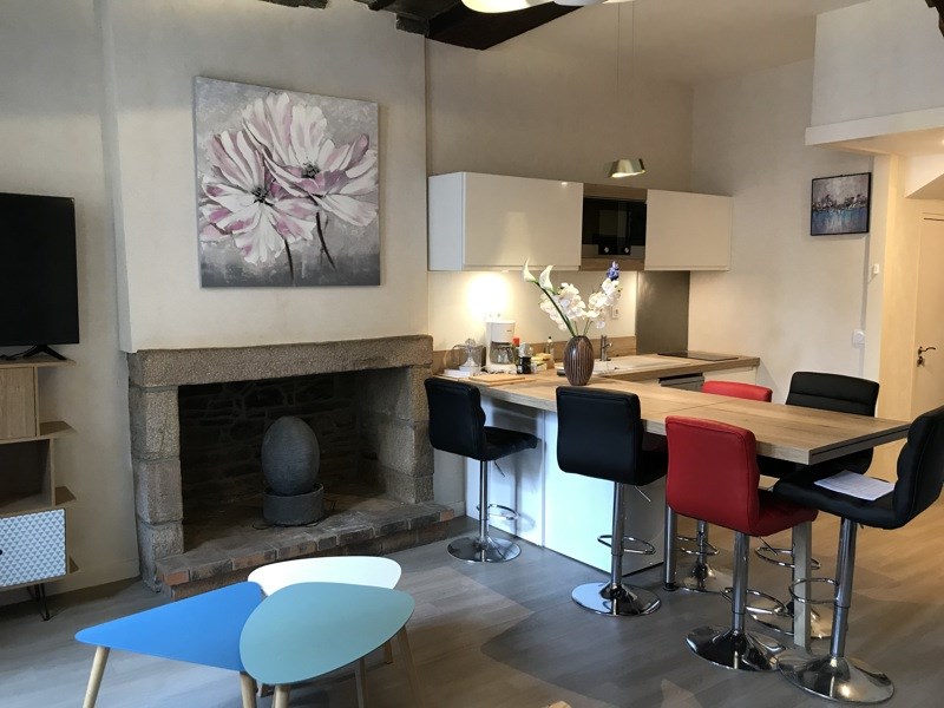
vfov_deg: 49.7
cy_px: 354
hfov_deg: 63.4
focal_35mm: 28
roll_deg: +0.0
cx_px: 472
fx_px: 764
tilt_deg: -4.7
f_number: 1.8
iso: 40
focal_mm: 3.99
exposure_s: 1/17
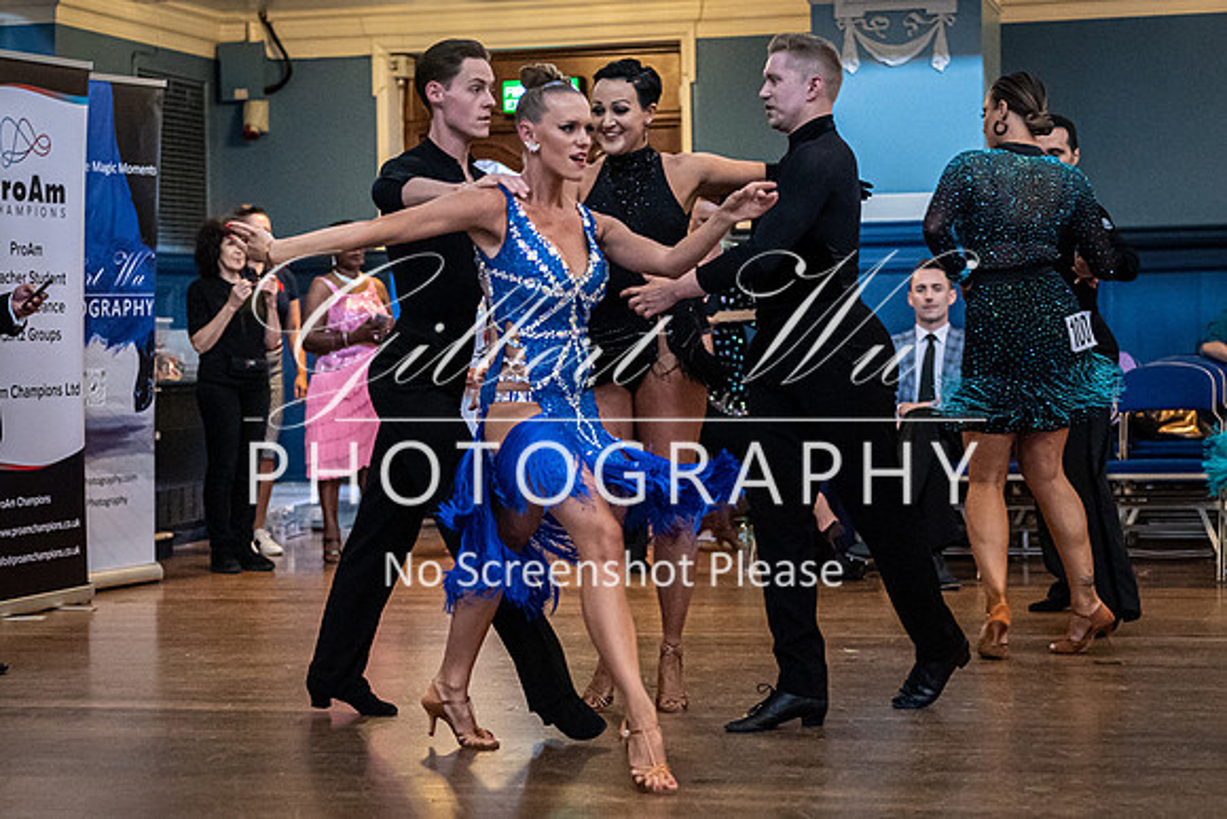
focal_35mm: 76
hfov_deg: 26.5
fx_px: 2604
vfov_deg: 17.9
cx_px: 588
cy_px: 358
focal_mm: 53
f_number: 2.2
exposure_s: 1/500
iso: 6400
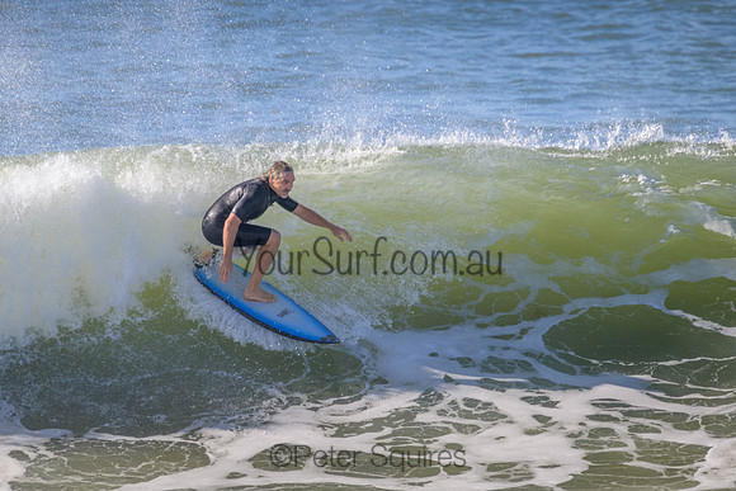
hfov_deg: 2.1
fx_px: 19701
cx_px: 366
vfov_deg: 1.4
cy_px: 195
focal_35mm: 963
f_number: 11
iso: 1100
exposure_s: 1/2000
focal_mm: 800
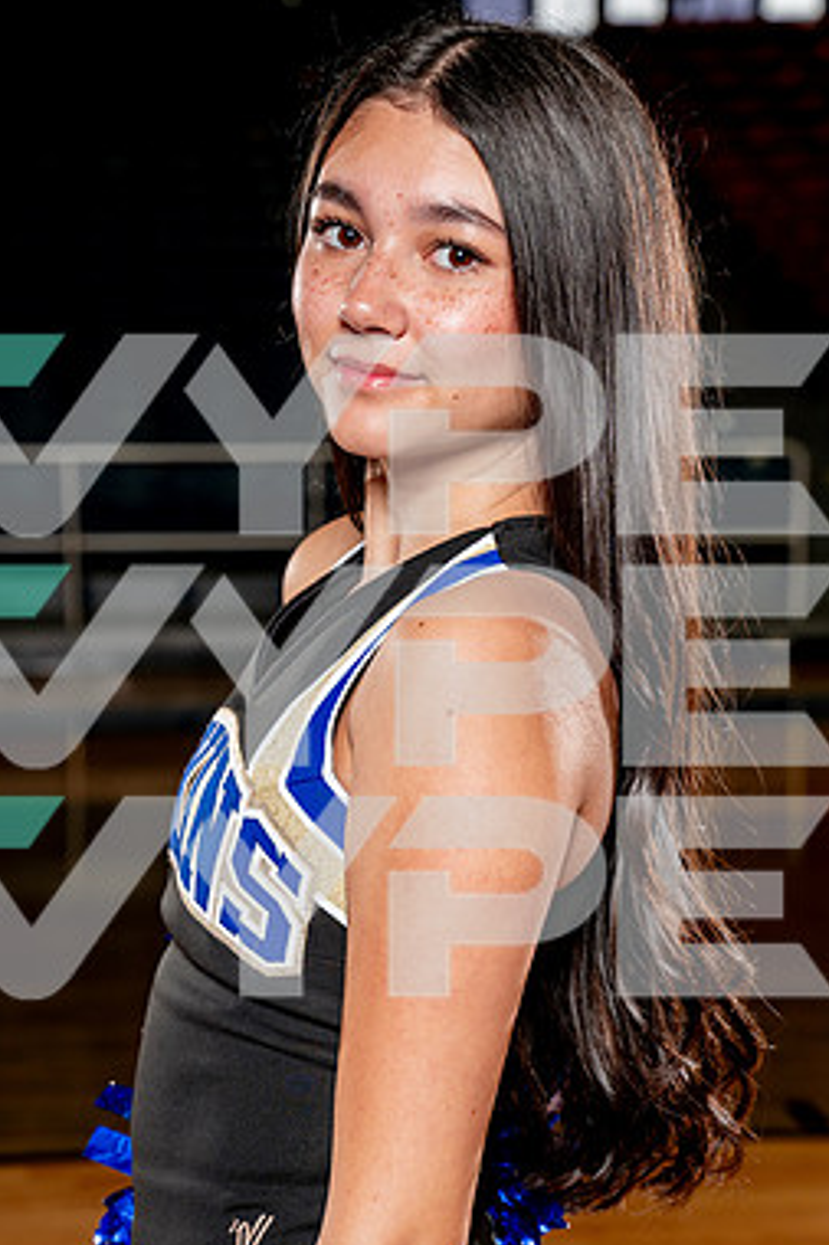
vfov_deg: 24.5
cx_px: 357
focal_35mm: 83
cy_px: 668
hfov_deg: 16.4
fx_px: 2869
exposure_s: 1/250
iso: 200
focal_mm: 70
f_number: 5.6
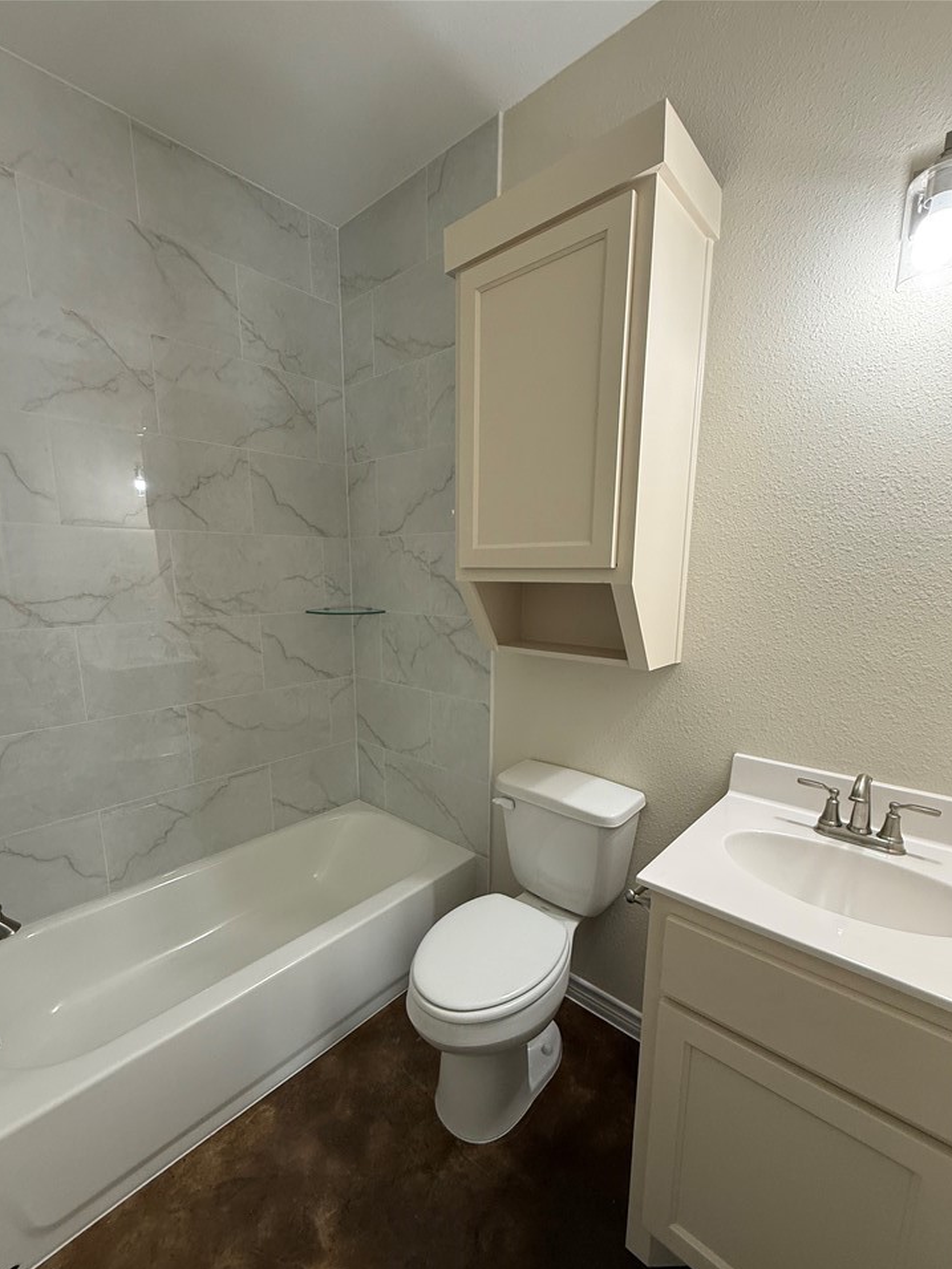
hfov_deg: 81.7
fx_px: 550
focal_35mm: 15
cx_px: 455
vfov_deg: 98.0
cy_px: 678
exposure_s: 1/60
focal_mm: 2.22
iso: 200
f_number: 2.2
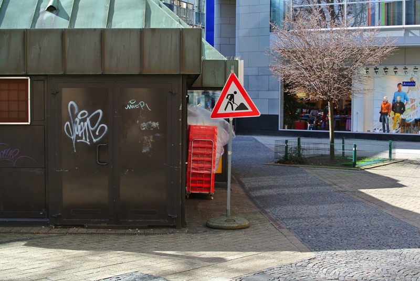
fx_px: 573
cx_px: 210
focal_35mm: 49
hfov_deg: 40.3
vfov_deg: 27.6
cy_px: 140
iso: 400
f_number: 4
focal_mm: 18.5
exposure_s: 1/1000
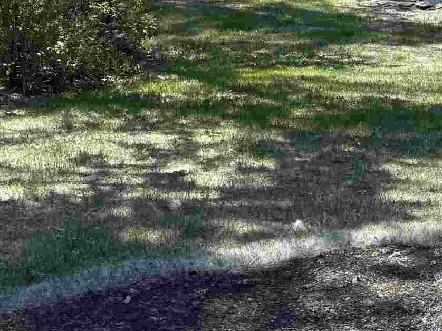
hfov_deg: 21.3
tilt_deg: -4.3
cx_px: 472
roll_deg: -1.1
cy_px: -129
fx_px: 1123
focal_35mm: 88
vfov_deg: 15.7
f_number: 1.78
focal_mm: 6.76
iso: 100
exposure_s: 1/2053
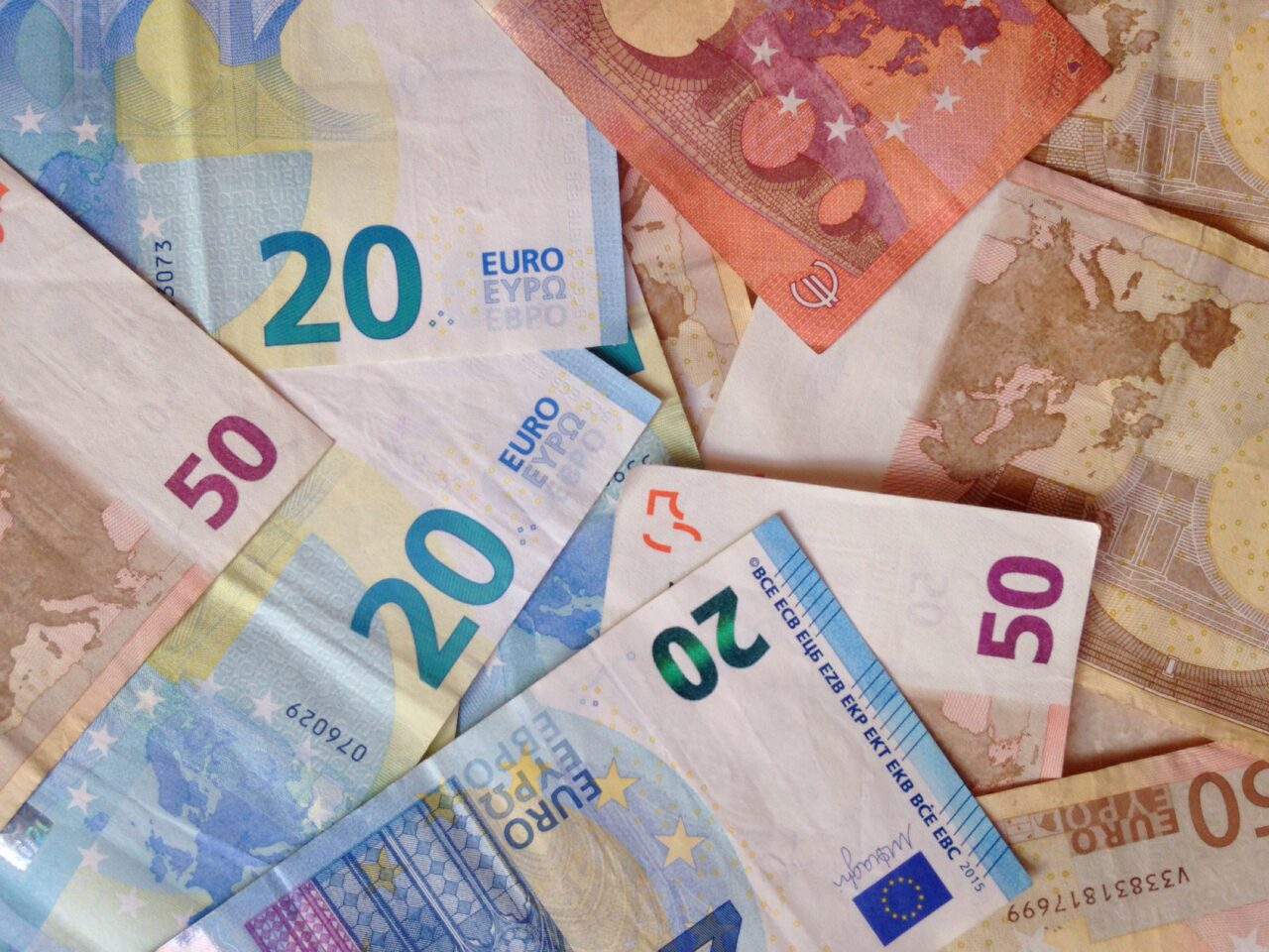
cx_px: 634
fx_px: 1210
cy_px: 476
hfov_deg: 55.4
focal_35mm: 33
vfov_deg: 42.9
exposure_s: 1/30
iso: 50
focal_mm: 4.12
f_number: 2.4
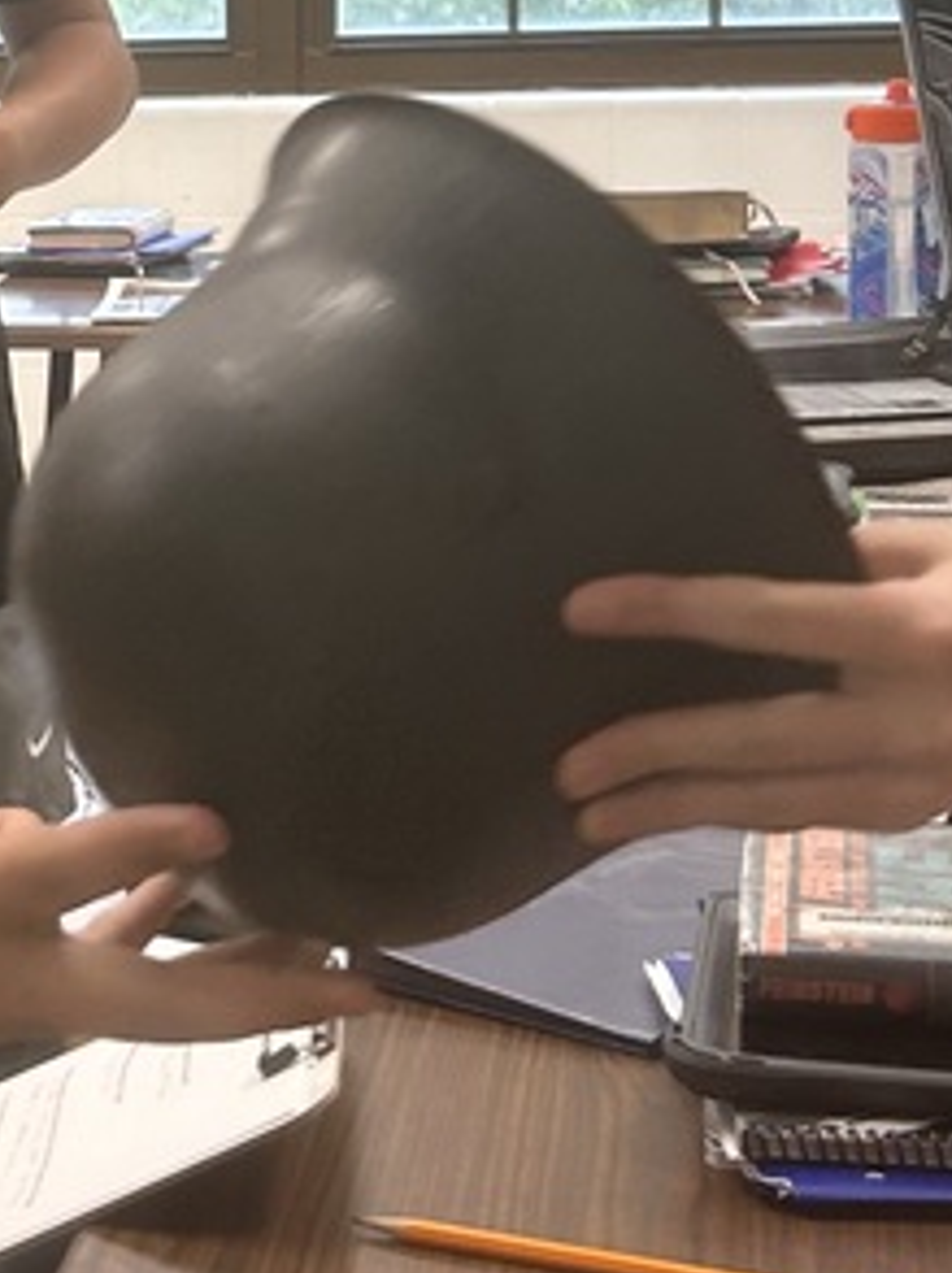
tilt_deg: -6.8
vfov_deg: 21.3
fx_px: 3344
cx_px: -261
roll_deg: +1.1
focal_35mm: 91
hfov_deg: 15.5
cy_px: 274
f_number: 1.5
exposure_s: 1/120
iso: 80
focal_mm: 5.7
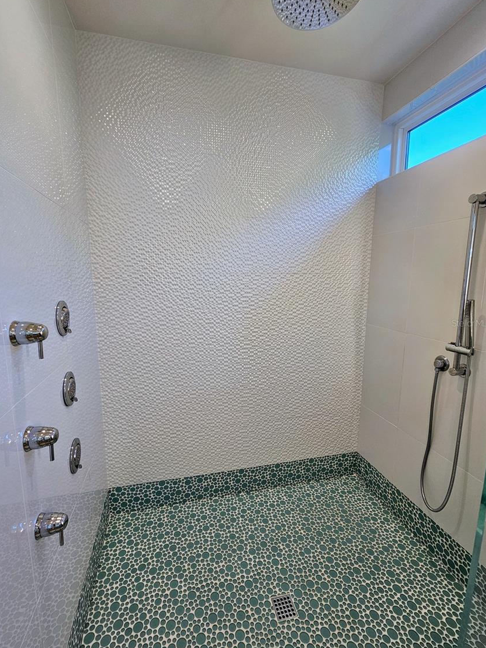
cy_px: 323
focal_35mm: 14
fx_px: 262
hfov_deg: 85.6
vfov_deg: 102.1
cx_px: 231
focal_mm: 2.2
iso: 64
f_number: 2.2
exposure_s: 1/60
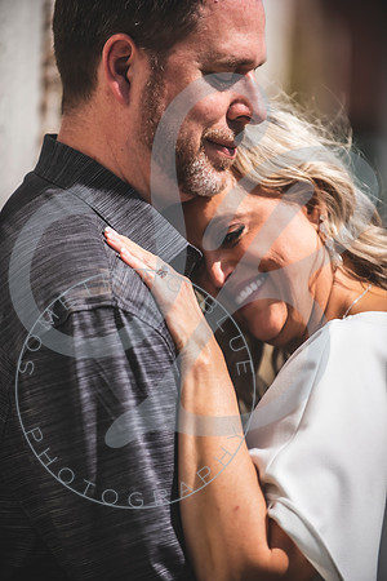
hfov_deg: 6.9
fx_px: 3225
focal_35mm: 200
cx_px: 194
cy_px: 290
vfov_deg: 10.3
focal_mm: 200
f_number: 2.8
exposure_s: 1/3200
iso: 100
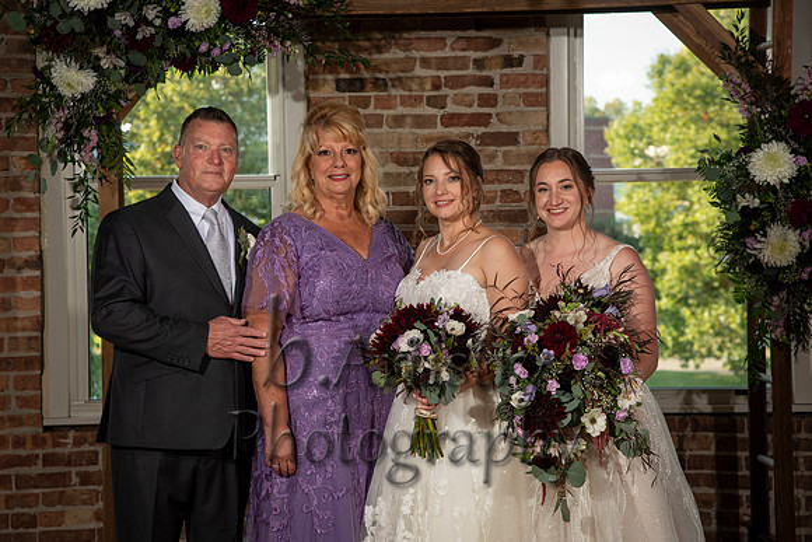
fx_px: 2261
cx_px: 400
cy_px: 264
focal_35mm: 100
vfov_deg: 13.7
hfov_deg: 20.4
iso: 400
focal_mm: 95
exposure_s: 1/160
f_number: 6.3
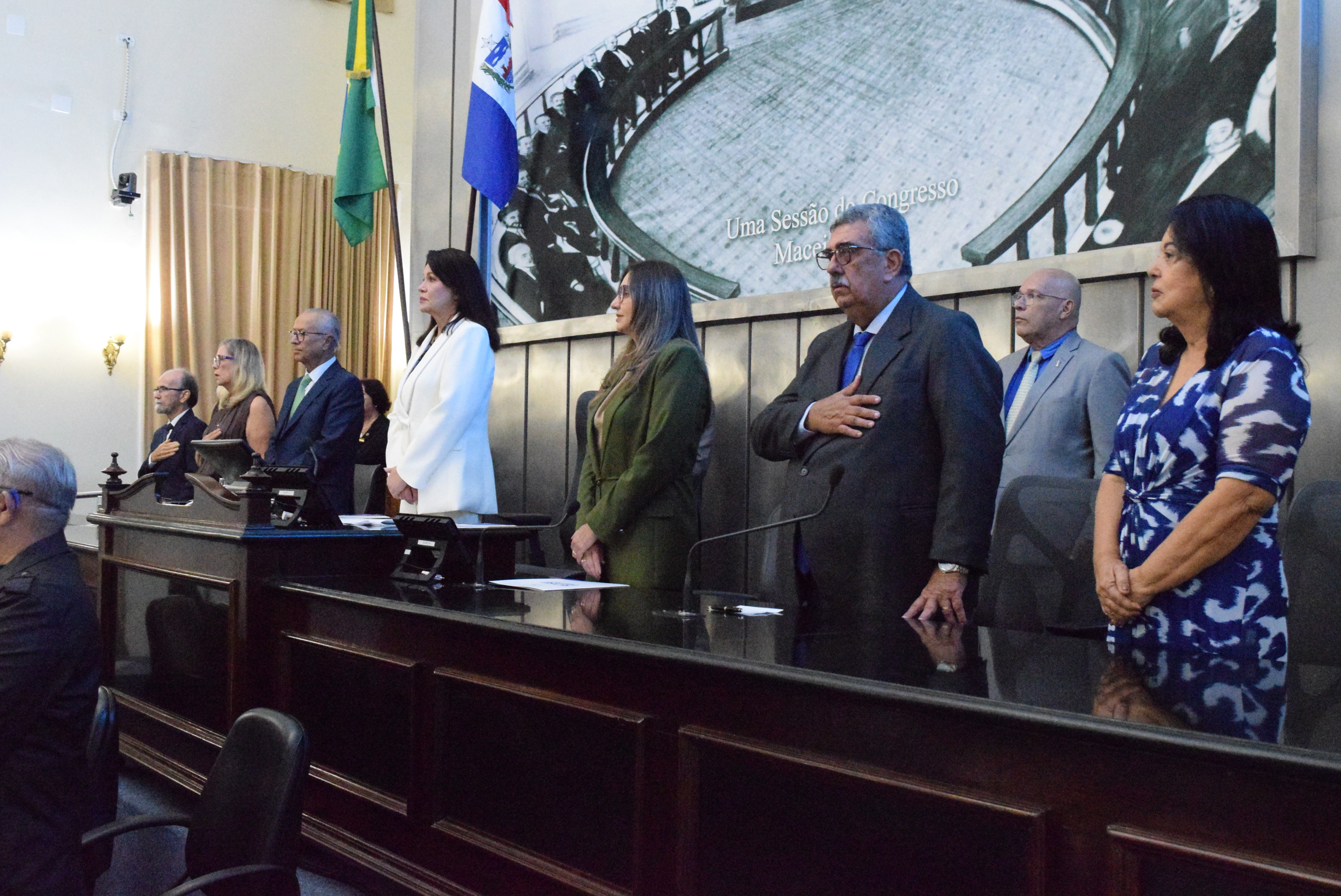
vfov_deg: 33.1
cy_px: 448
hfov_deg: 47.9
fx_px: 1510
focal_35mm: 40
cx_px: 670
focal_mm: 27
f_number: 8
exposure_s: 1/250
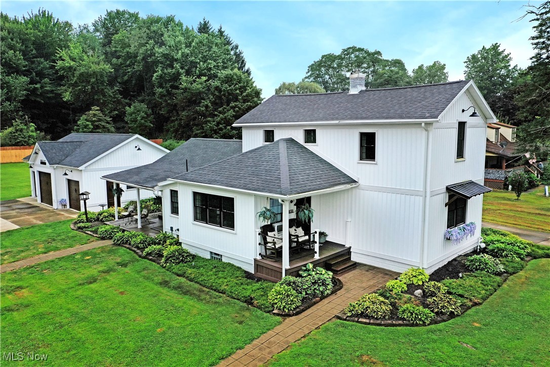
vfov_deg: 46.4
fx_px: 428
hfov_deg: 65.5
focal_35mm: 28
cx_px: 275
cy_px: 184
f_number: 5.6
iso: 100
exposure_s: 1/500
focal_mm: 10.26
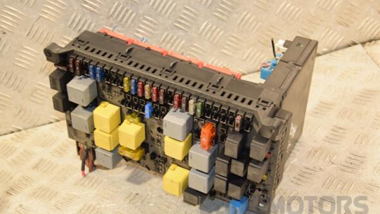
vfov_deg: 18.0
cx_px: 188
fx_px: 675
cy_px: 120
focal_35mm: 67
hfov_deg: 31.4
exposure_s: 1/200
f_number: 5
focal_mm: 42
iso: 800
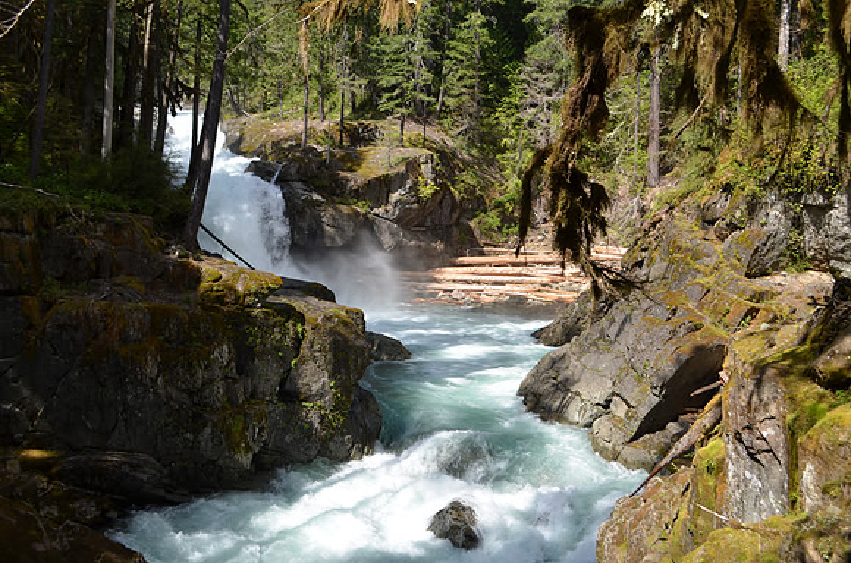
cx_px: 426
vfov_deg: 34.1
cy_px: 282
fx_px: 920
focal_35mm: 39
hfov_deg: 49.6
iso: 100
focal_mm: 26
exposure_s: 1/200
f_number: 7.1
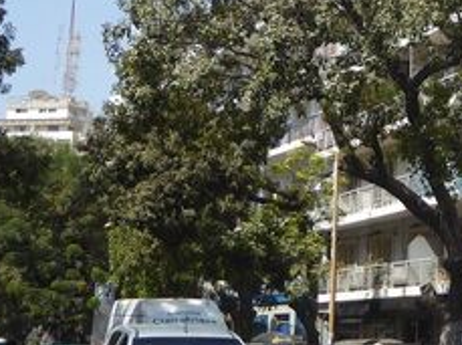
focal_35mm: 112
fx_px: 1492
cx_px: 587
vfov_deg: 13.1
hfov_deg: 16.7
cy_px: 81
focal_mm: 5.4
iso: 80
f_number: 3.5
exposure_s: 1/640
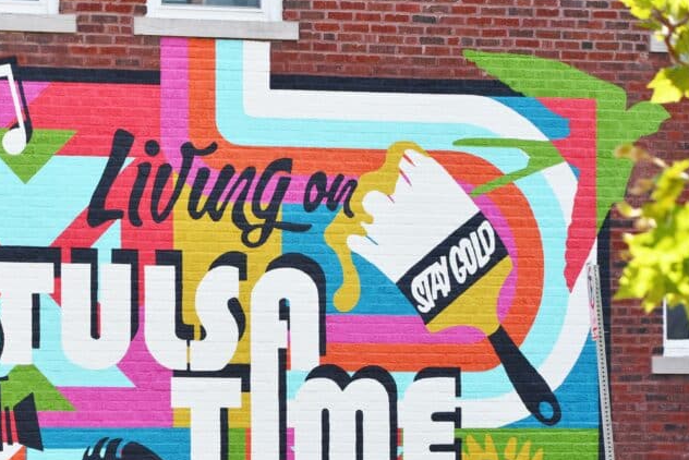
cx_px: 152
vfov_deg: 8.1
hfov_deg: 12.0
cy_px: 312
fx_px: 3255
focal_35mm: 170
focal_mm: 70
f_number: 6.3
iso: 200
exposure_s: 1/250
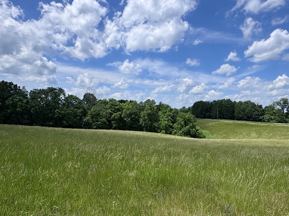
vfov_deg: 63.4
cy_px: 111
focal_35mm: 21
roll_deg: -4.8
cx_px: 163
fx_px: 175
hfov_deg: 78.6
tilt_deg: -1.3
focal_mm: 2.22
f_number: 2.2
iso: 50
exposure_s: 1/2985
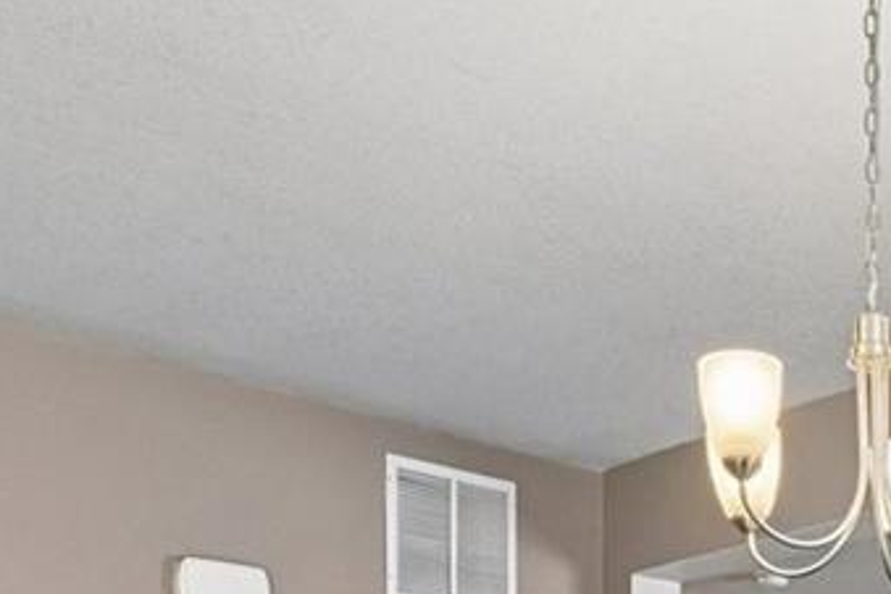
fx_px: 1633
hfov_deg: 28.4
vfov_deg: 18.0
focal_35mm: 66
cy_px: 933
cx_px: 917
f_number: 8
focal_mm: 14
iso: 160
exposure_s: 1/15
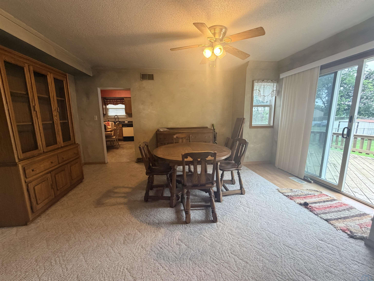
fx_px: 151
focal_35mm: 14
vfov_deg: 85.7
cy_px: 140
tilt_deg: -9.8
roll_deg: +1.5
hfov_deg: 102.1
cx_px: 187
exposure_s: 1/60
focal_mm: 2.22
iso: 250
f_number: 2.2
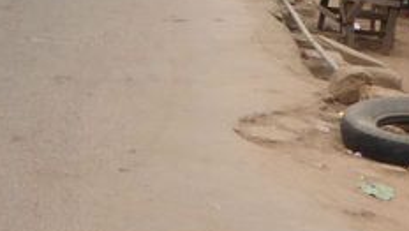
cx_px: -217
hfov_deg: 12.4
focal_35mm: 165
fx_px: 1791
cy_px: -229
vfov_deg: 7.1
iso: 200
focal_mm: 7.8
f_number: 8
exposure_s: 1/60
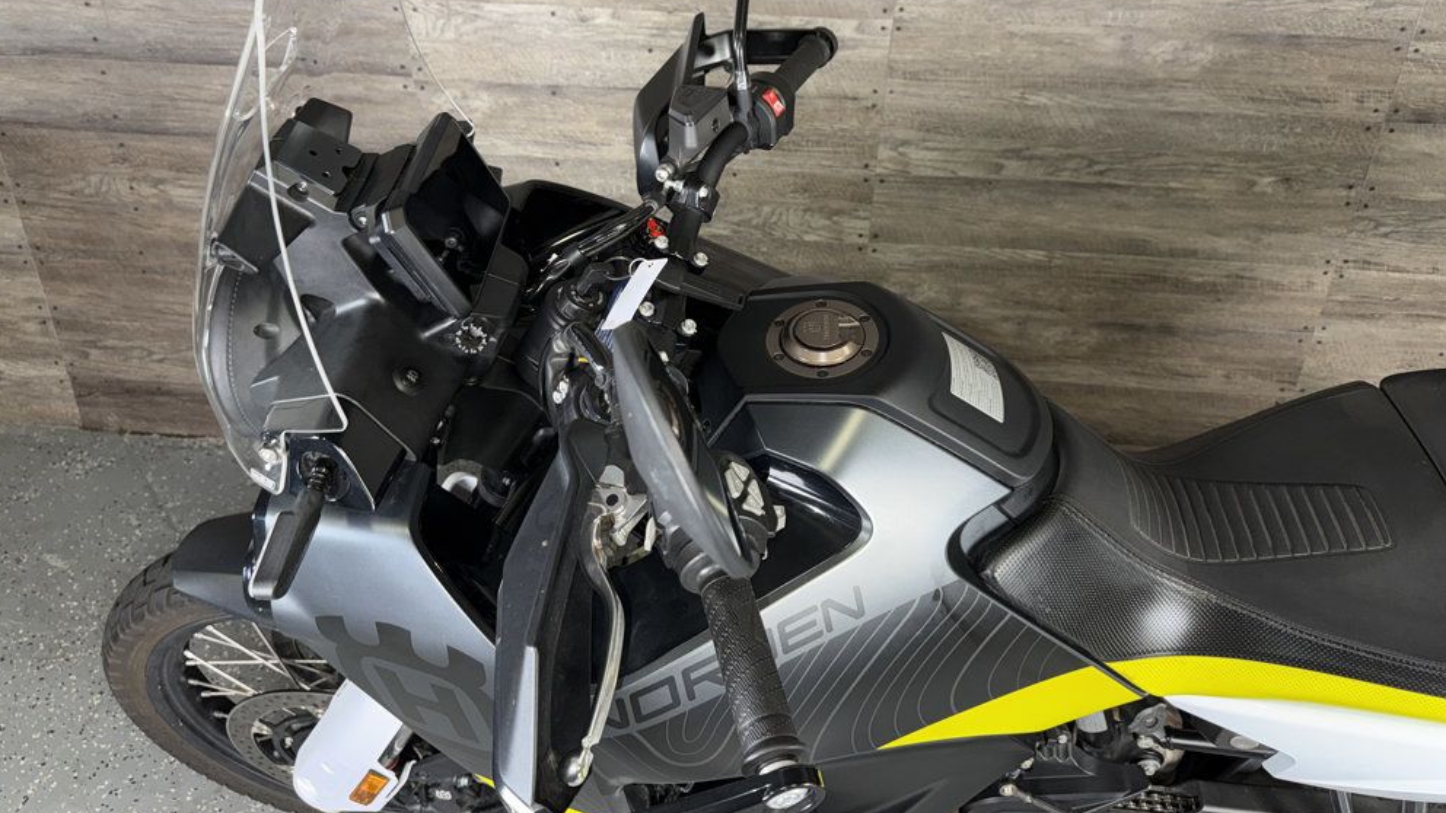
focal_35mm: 27
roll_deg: -0.8
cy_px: 283
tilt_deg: -29.0
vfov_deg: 42.4
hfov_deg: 69.9
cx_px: 707
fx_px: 1035
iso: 64
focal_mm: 6.76
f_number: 1.78
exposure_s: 1/20
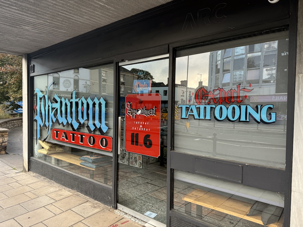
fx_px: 210
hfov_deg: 71.6
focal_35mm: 24
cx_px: 152
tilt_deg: -0.5
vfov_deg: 56.8
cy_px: 114
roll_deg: -1.5
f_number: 1.78
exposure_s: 1/229
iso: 125
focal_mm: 6.76
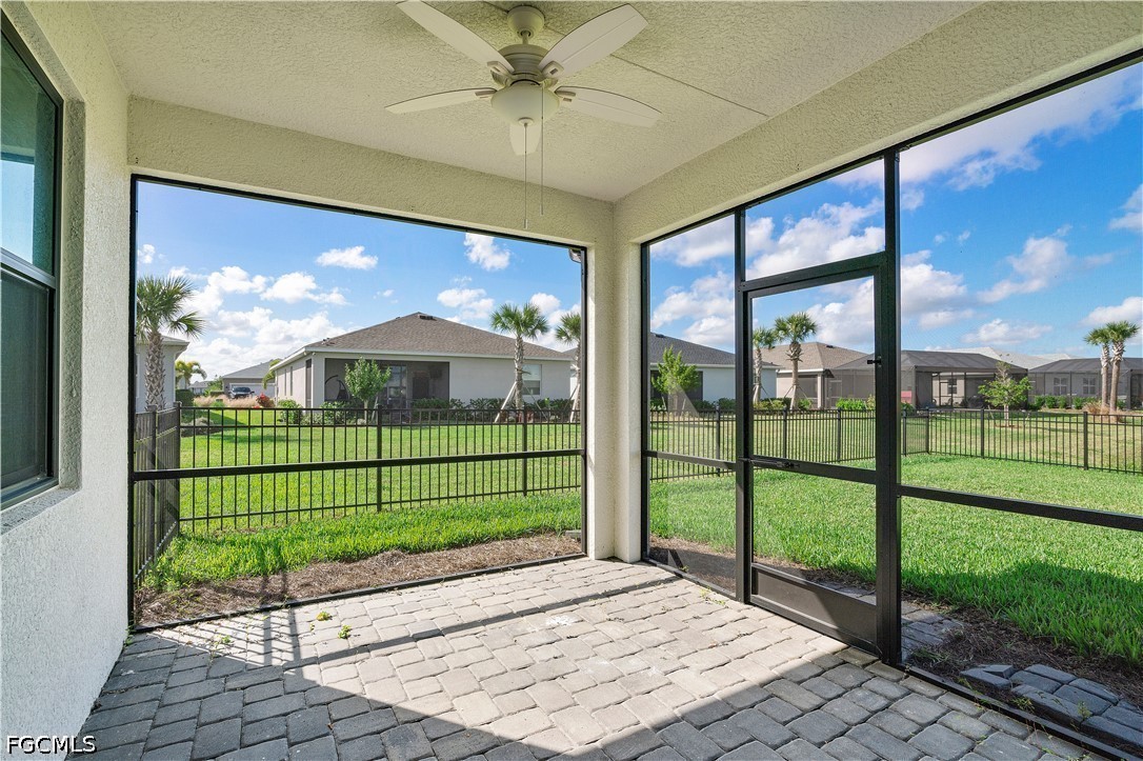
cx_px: 572
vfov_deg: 64.5
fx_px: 603
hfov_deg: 86.9
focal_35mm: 19
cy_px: 380
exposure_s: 1/350
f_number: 11
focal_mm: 19
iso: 500
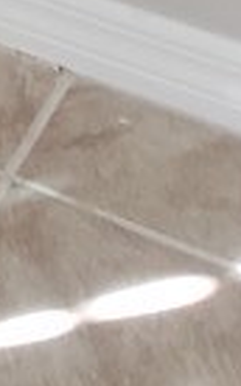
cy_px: -906
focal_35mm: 204
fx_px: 2148
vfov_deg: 8.2
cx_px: -507
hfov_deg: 5.9
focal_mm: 4.3
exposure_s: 1/24
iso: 250
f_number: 1.5
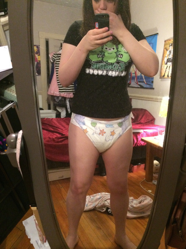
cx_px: 93
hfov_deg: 46.8
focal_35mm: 30
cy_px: 124
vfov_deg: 60.0
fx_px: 215
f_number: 2.2
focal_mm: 4.12
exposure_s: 1/15
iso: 400
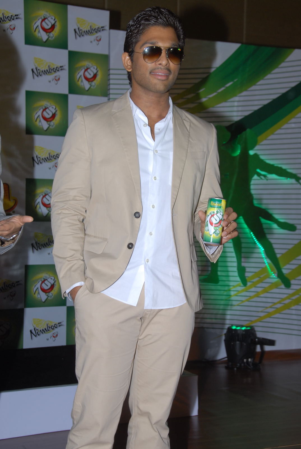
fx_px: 786
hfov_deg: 21.7
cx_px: 150
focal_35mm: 63
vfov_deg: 31.8
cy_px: 224
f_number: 7.1
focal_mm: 42
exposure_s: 1/125
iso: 250
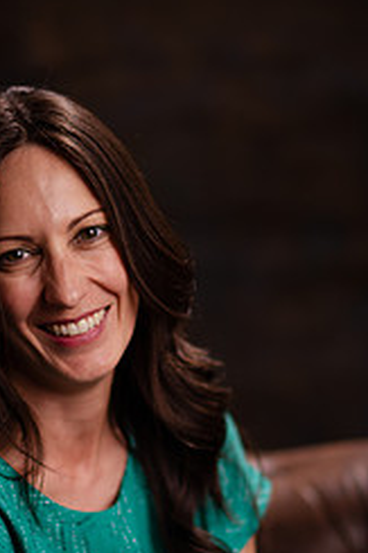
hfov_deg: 7.1
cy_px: 424
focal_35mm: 193
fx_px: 2963
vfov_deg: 10.6
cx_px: 167
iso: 200
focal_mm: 105
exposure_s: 1/160
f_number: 2
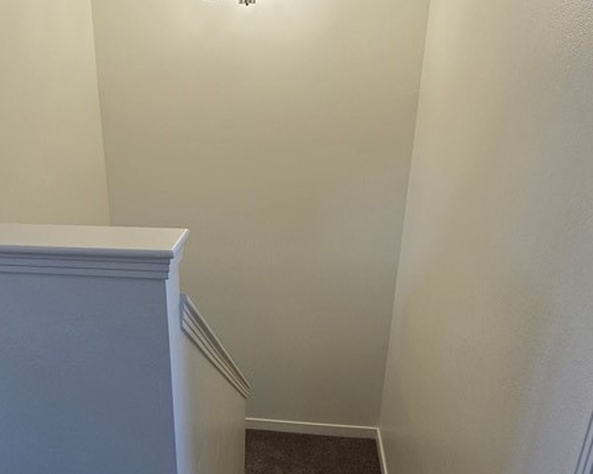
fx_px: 509
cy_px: 273
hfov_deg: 59.9
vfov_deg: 49.8
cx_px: 233
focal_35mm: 29
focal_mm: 2.2
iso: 100
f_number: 2.2
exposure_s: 1/120
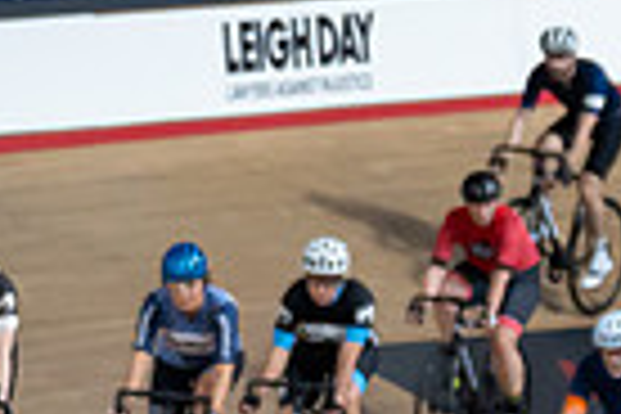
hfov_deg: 3.1
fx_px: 11212
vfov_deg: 2.1
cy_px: 399
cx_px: -811
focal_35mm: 650
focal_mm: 113
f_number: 2.8
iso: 3200
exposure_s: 1/800
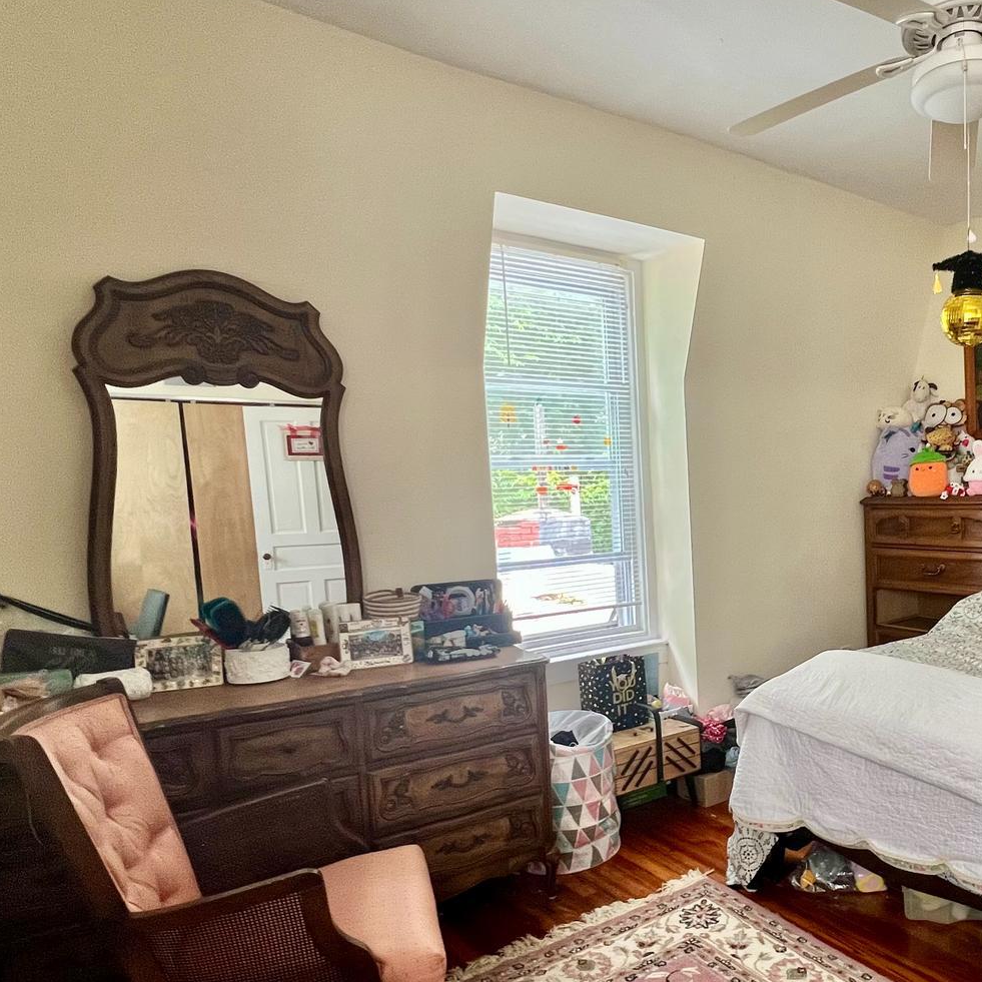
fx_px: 770
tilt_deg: -7.1
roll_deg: +1.0
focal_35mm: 24
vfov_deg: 64.5
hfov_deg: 59.5
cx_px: 796
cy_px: 583
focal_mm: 1.57
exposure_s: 1/99
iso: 200
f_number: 1.8
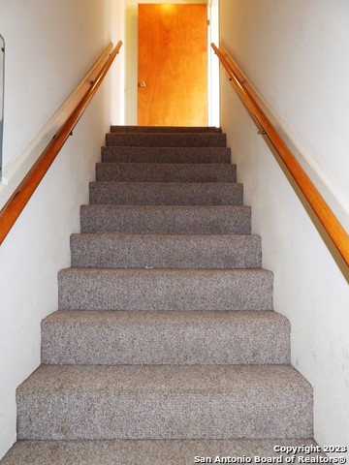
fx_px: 323
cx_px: 174
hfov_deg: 56.8
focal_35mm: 24
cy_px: 232
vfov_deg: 71.6
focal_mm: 4.3
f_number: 2.8
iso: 200
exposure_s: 1/30
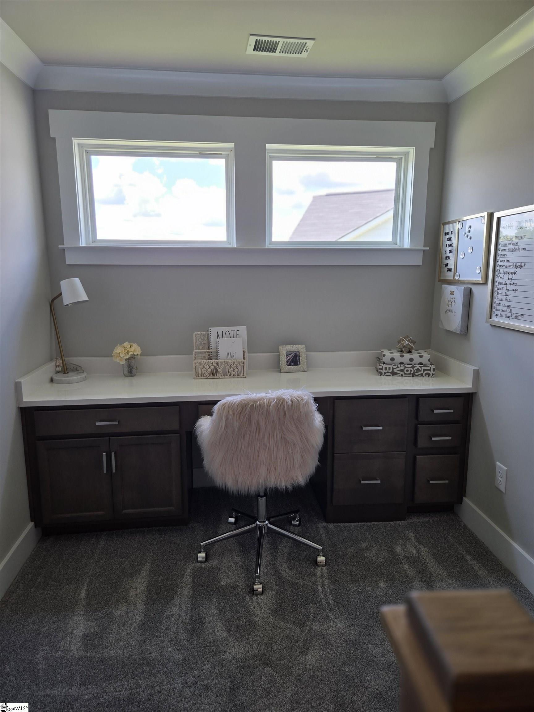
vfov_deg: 73.9
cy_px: 356
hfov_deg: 58.9
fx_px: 473
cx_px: 267
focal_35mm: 23
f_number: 1.8
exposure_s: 1/120
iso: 40
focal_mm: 5.4
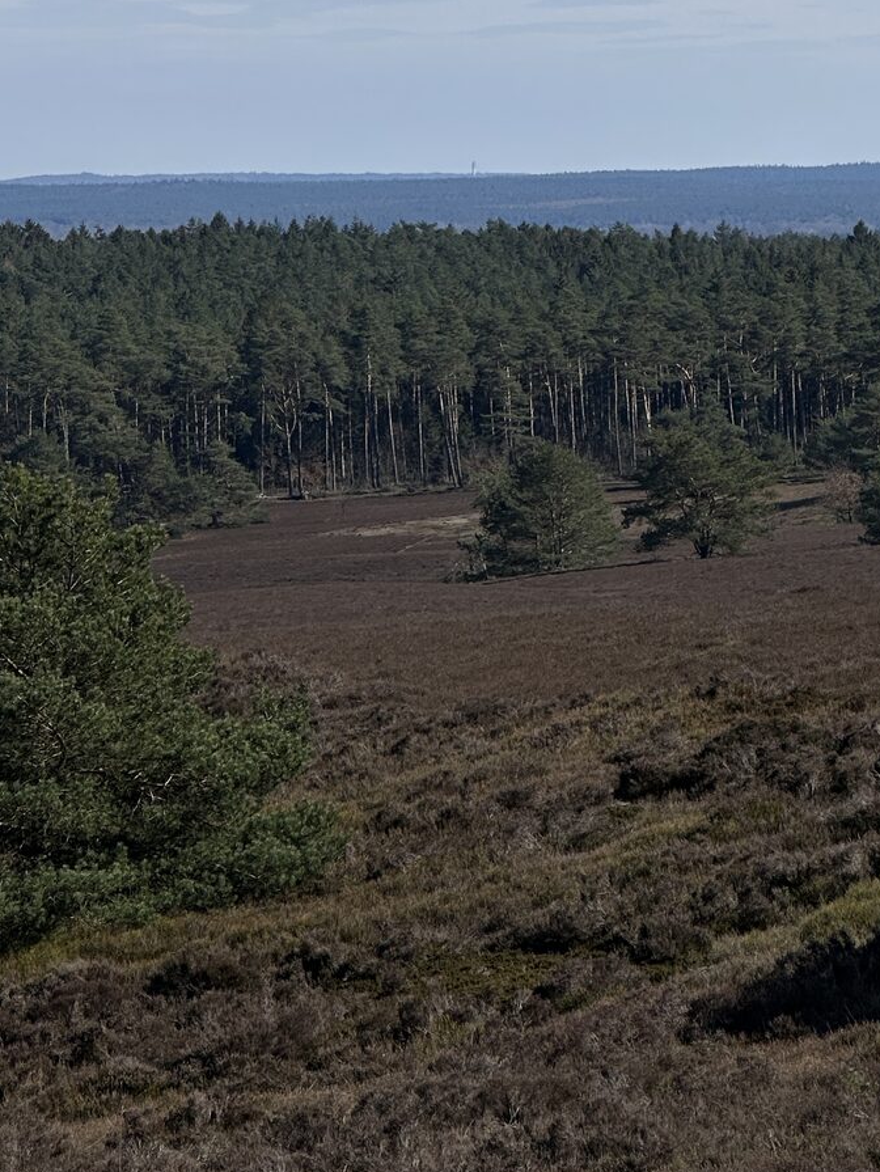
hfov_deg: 8.6
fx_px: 5826
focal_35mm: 172
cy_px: 215
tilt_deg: -1.0
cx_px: 623
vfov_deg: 11.4
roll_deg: +1.4
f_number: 2.8
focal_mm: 9
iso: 32
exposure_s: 1/455
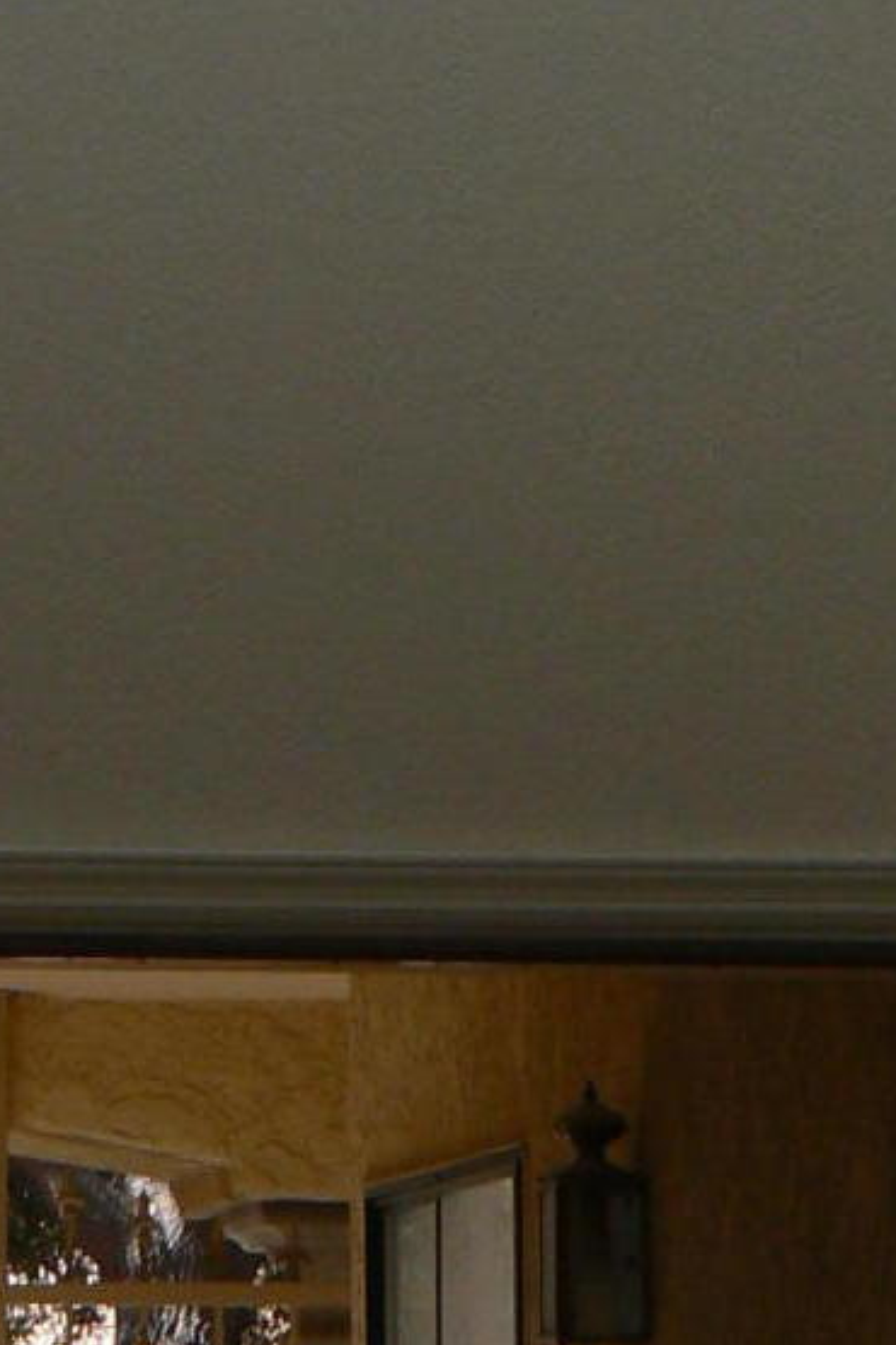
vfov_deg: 15.2
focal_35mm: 135
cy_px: 771
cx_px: 276
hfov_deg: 10.1
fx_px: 5040
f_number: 4.5
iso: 80
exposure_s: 1/100
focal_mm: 6
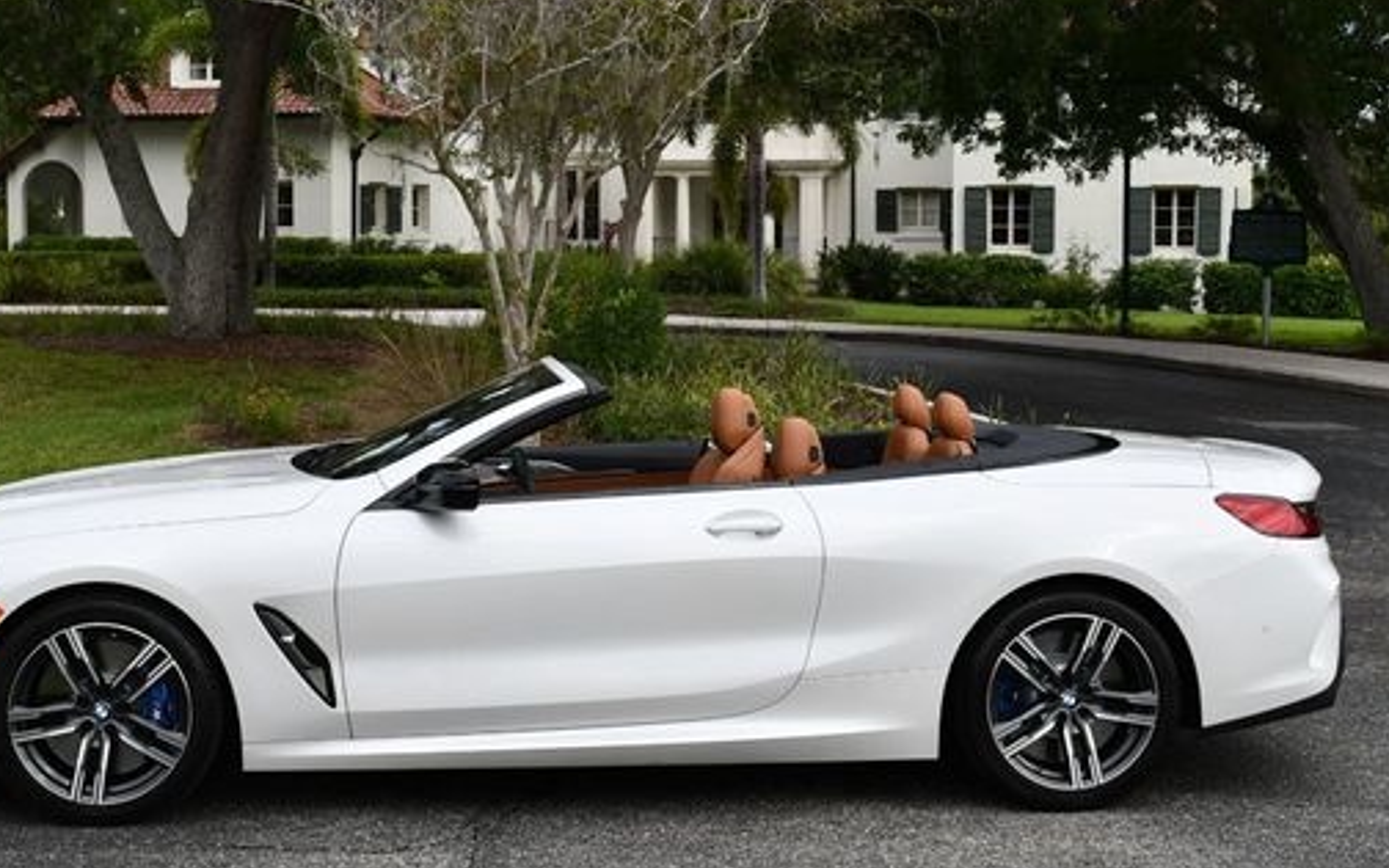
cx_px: 579
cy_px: 375
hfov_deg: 35.6
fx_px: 2158
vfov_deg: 22.7
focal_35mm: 57
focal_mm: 22
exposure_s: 1/250
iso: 160
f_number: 8
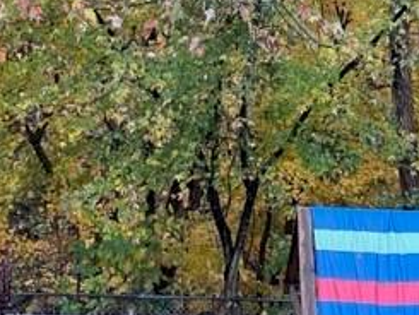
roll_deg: -1.8
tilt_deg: -8.3
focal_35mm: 68
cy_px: 130
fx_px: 823
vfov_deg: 21.6
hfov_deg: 28.5
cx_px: 205
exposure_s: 1/76
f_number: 1.6
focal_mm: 4.2
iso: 125
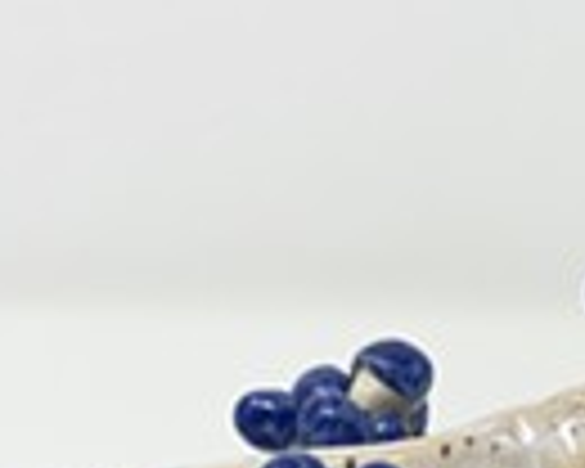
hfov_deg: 20.3
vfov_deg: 15.6
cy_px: 608
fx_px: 1627
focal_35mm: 94
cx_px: 396
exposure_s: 1/219
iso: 32
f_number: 1.8
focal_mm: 4.2
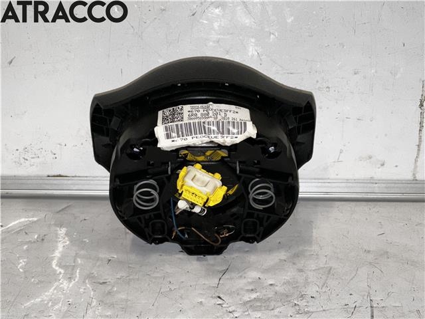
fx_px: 945
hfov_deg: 25.3
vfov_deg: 19.1
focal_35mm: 77
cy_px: 160
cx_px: 212
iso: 125
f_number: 2.8
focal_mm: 9
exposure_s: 1/122
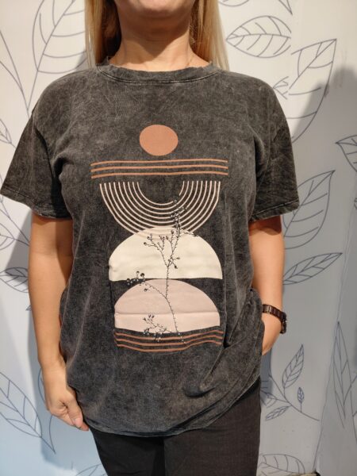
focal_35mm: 25
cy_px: 238
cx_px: 178
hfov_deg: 54.9
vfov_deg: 69.4
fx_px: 344
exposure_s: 1/100
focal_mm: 4.69
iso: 200
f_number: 1.8
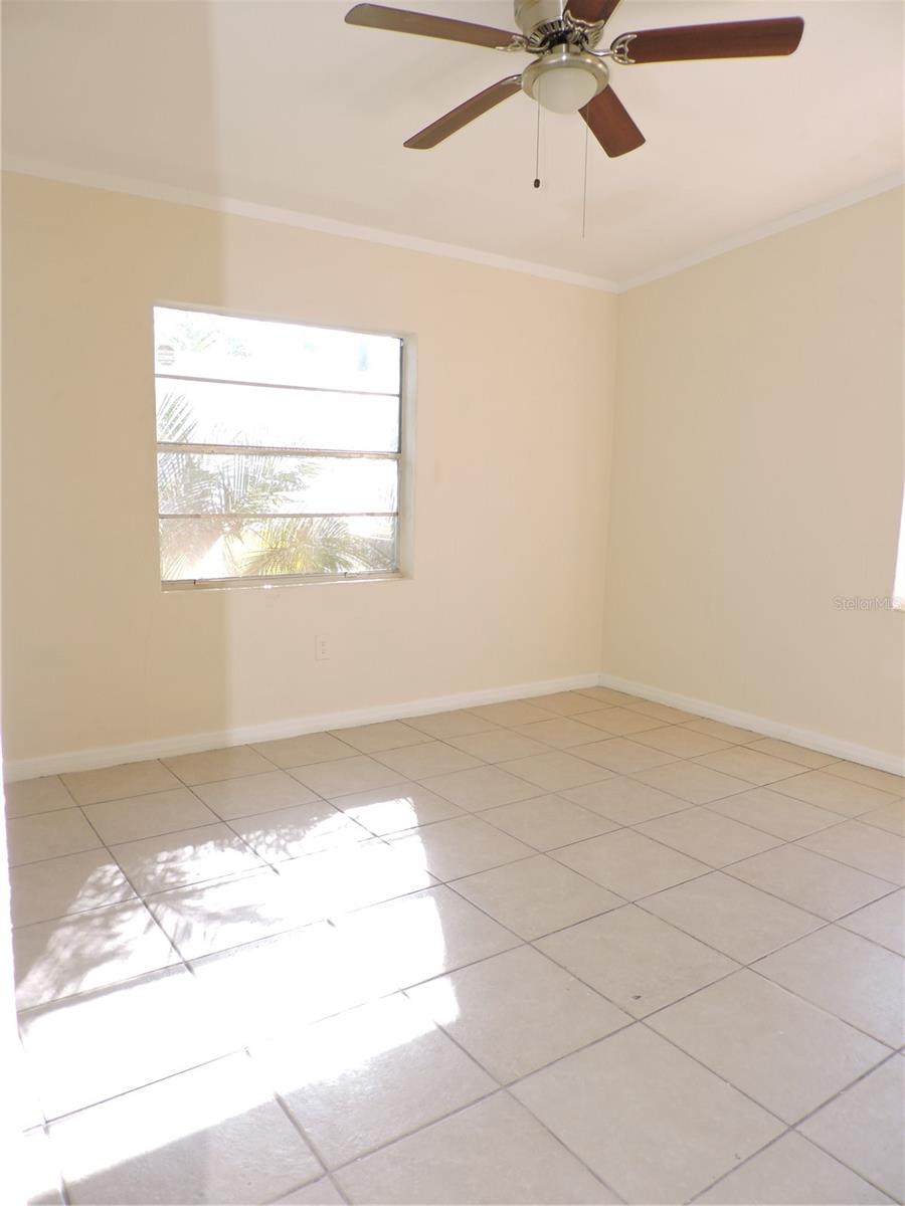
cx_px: 452
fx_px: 837
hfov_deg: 56.8
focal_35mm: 24
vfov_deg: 71.6
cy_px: 603
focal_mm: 4.3
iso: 100
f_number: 3
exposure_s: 1/100
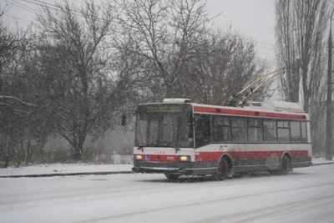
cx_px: 167
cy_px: 112
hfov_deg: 27.0
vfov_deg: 18.2
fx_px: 696
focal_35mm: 75
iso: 100
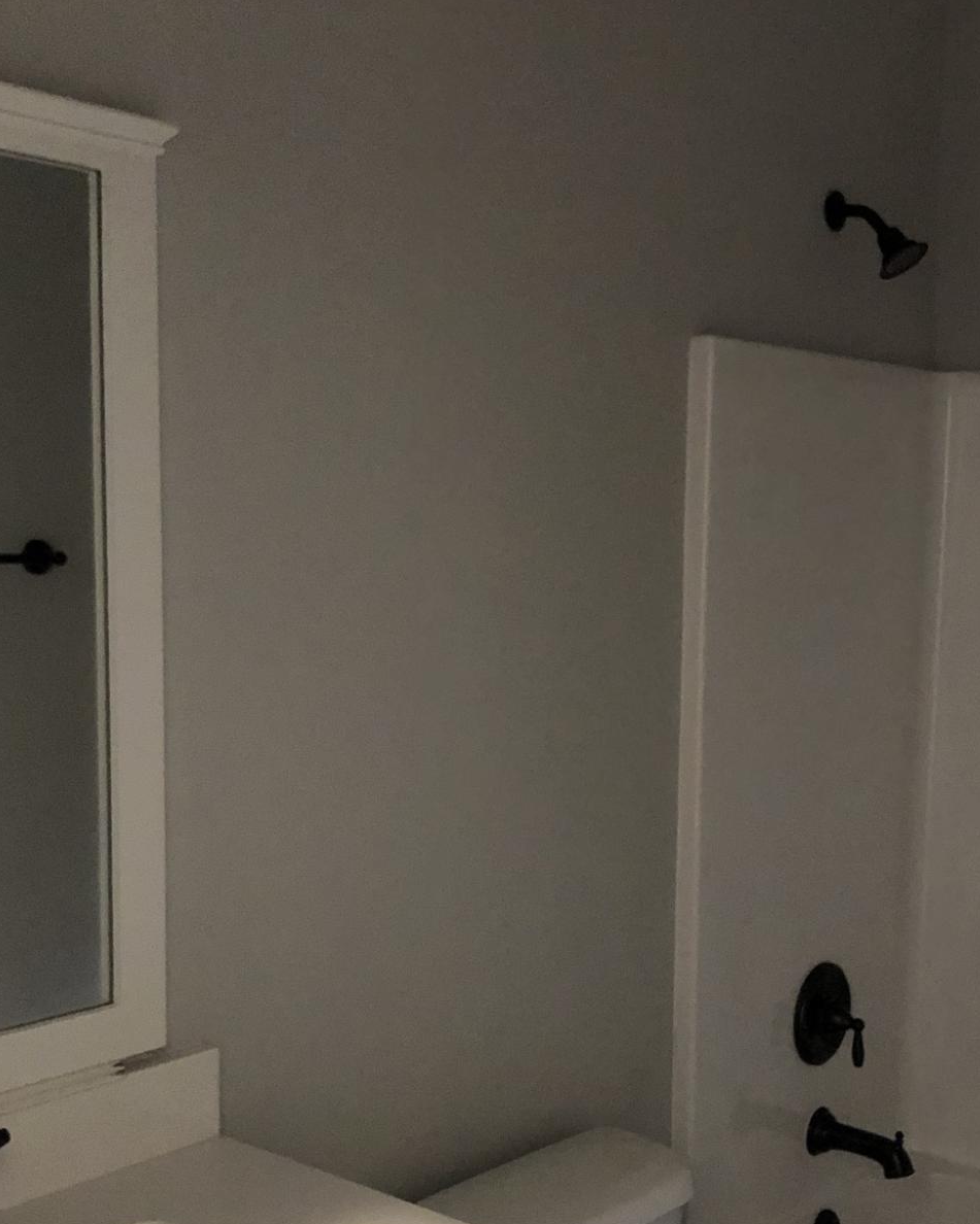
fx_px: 1667
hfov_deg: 32.7
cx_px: 585
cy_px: 745
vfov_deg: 40.1
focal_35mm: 46
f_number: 1.8
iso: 100
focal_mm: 3.99
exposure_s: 1/5
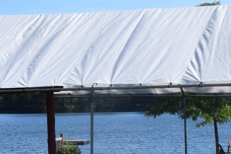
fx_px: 866
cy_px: 119
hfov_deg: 15.1
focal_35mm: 135
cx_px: 53
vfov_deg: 10.1
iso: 200
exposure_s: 1/400
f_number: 10
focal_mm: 20
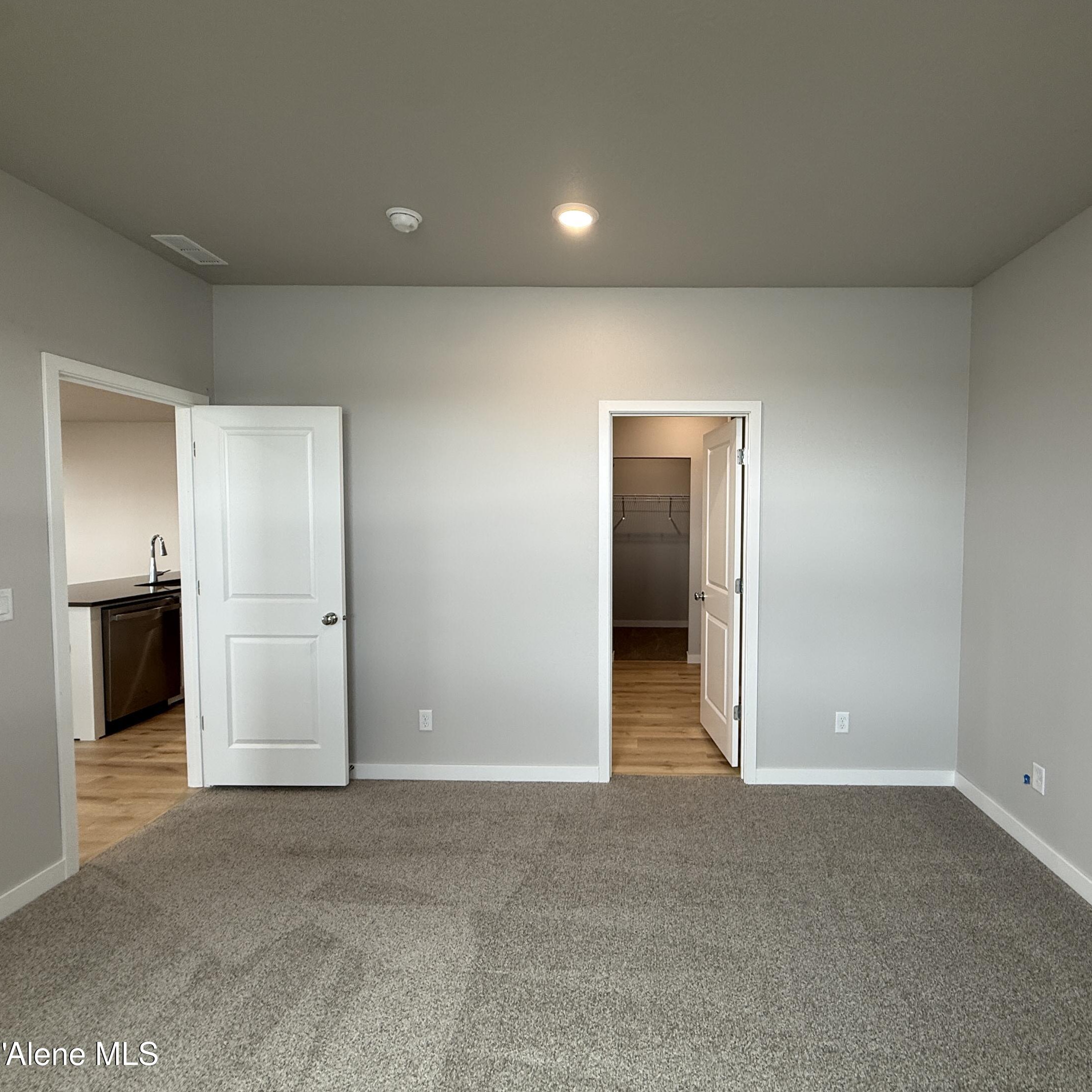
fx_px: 607
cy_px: 543
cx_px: 636
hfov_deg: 83.3
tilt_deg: -2.3
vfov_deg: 84.0
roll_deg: -0.7
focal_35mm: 17
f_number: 2.2
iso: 100
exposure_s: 1/120
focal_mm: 2.22
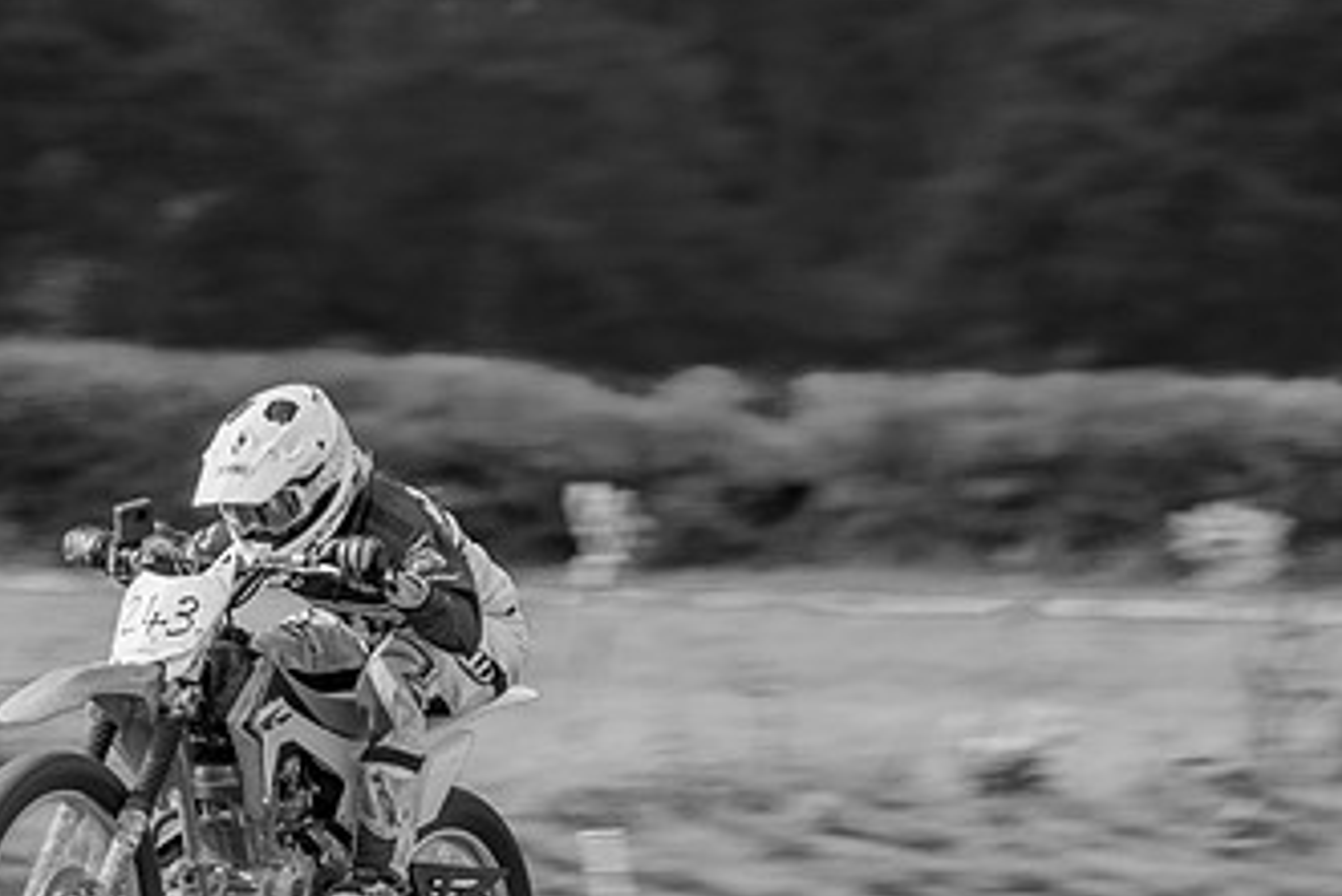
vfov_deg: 1.4
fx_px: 37441
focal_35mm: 1004
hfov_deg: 2.1
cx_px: 426
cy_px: 743
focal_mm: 300
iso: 100
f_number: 8
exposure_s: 1/125
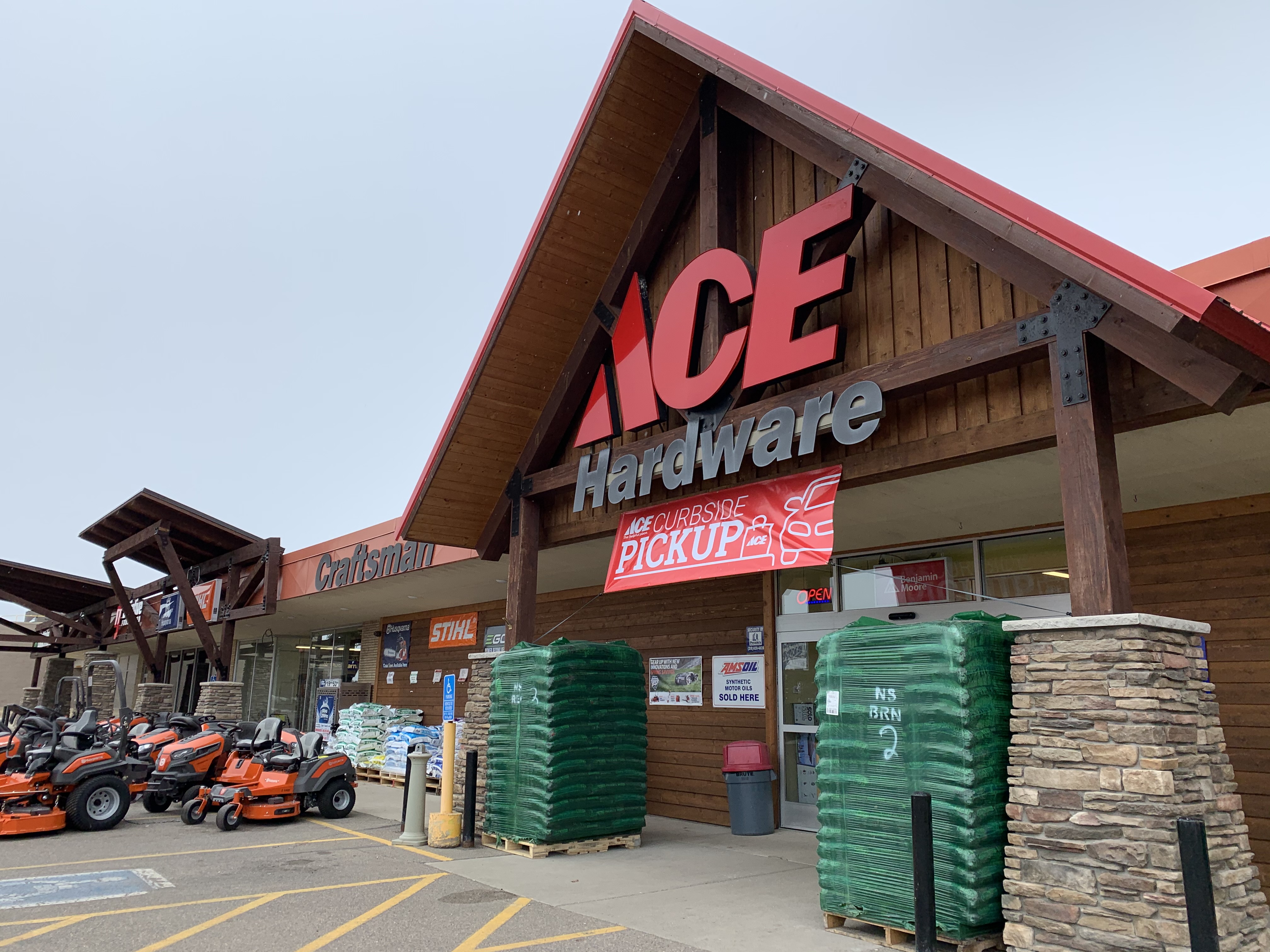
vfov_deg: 53.1
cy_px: 476
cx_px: 635
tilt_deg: +14.0
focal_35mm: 26
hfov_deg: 67.3
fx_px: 954
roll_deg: -1.0
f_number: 1.8
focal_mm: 4.25
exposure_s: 1/954
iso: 25
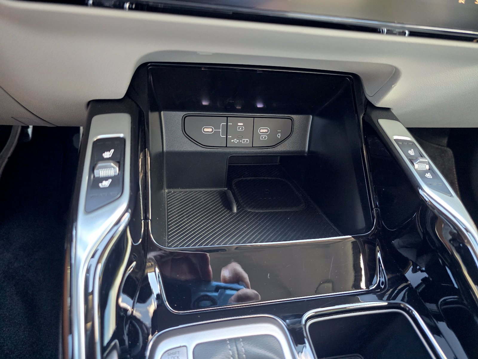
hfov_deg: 73.9
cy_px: 180
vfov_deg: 58.9
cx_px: 239
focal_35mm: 23
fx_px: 318
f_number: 1.7
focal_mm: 6.3
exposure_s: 1/60.2
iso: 640
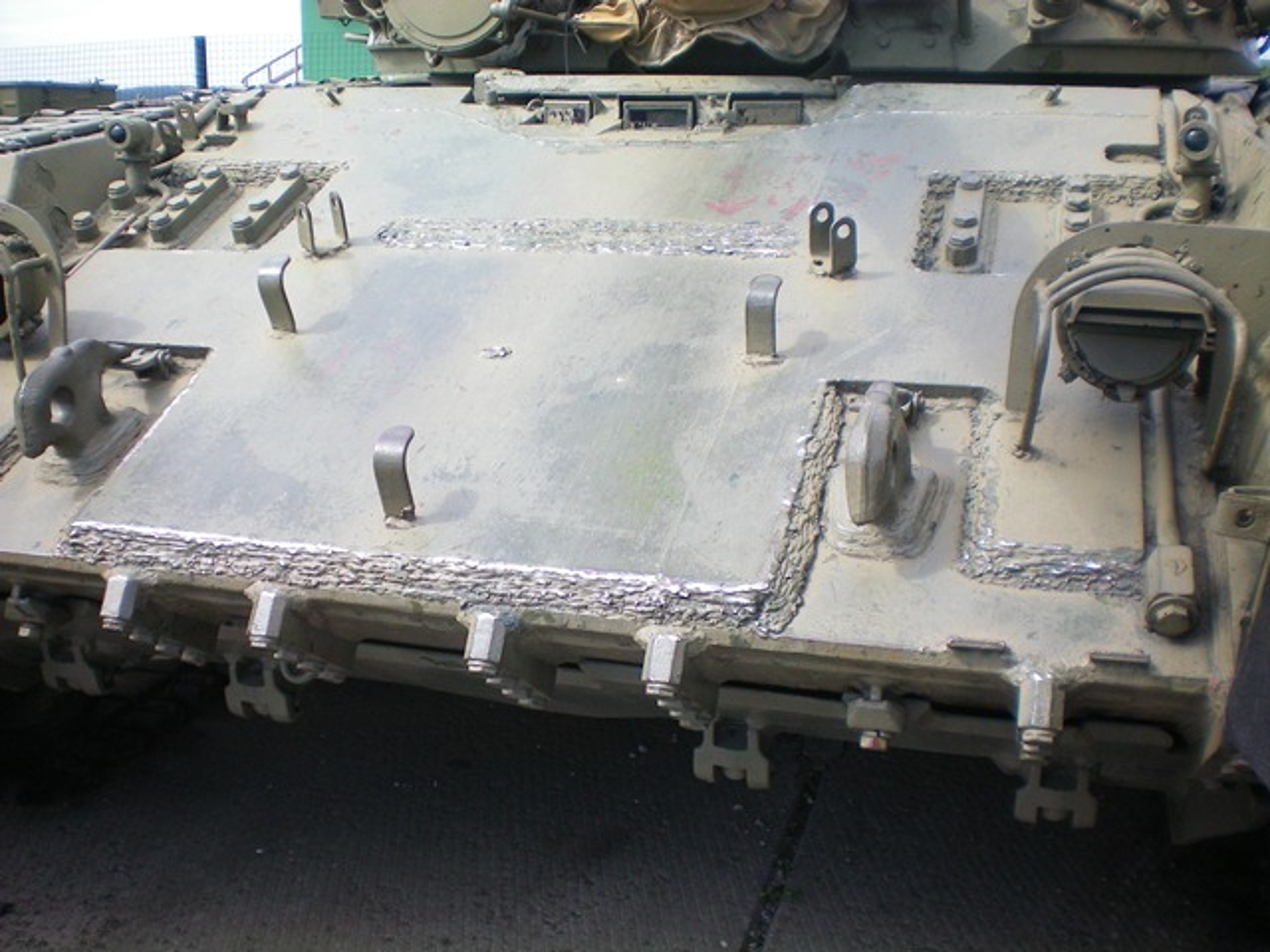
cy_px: 476
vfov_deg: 37.7
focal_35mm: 38
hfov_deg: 49.0
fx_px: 1394
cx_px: 635
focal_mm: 6.3
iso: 64
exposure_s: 1/400
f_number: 3.1
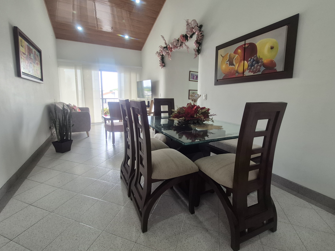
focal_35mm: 15
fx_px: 145
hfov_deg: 98.1
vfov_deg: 81.6
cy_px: 117
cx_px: 162
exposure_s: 1/60
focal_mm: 1.74
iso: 100
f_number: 2.2
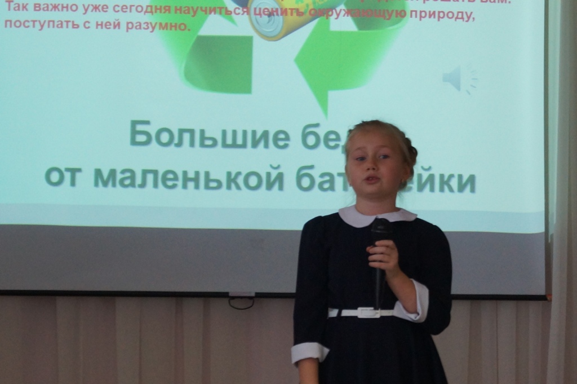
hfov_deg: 12.5
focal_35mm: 165
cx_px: 288
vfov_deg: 8.3
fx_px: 2642
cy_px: 192
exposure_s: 1/100
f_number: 5.6
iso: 640
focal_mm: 55
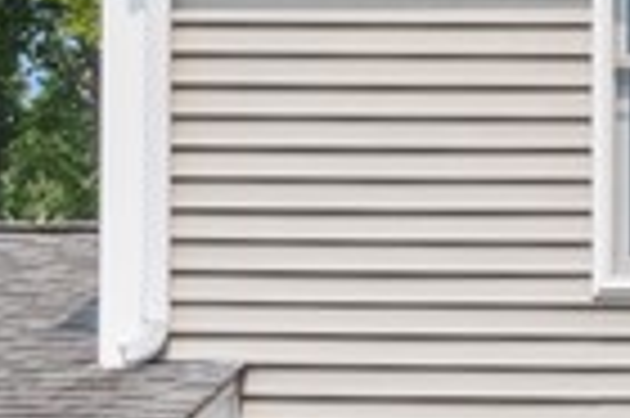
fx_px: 4877
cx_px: 1395
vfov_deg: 4.8
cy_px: 944
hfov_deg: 7.0
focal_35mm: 279
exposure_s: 1/400
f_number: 14
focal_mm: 24
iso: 400
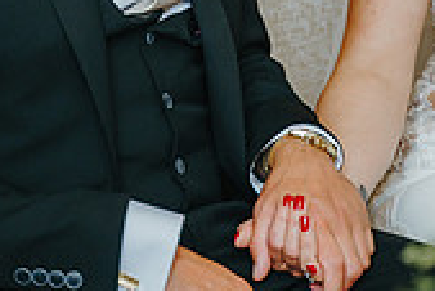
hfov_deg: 7.6
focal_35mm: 269
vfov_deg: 5.1
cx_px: 329
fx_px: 3253
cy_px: -177
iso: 1600
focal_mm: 75
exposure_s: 1/250
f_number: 3.2
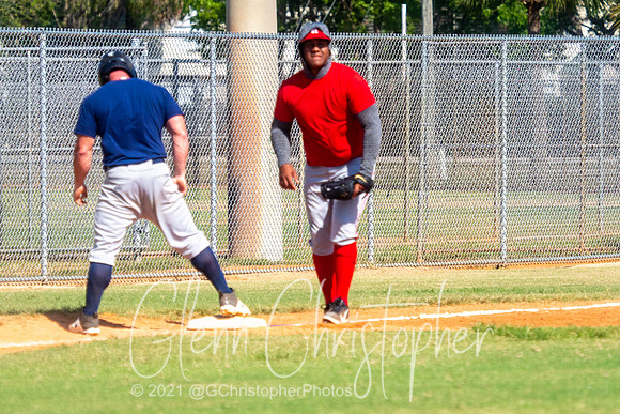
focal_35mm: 462
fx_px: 7961
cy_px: 193
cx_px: 280
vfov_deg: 3.0
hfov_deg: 4.5
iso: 200
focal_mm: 155
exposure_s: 1/2000
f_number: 4
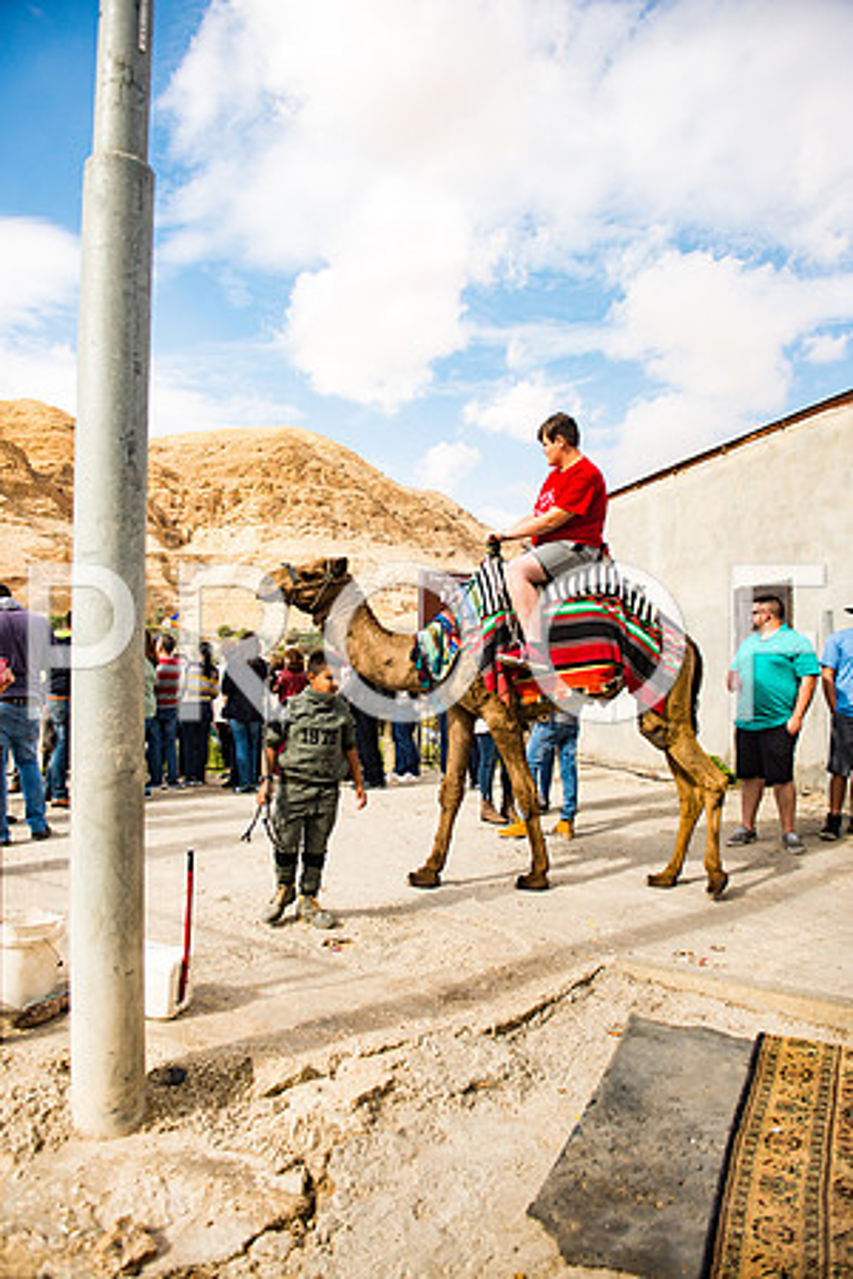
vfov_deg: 73.7
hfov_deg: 53.1
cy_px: 640
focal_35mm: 24
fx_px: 853
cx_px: 426
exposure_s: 1/3200
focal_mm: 24
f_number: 2.8
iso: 200
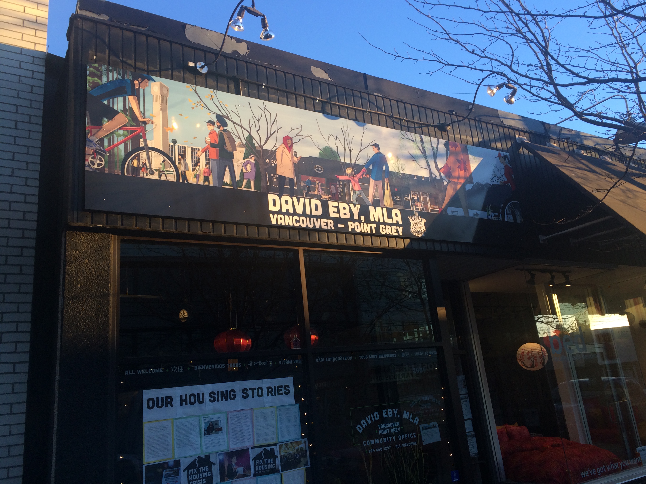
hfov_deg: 61.7
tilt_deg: +16.1
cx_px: 323
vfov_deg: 48.2
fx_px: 541
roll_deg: +6.9
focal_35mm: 29
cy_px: 242
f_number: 2.2
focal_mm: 4.15
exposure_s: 1/218
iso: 32
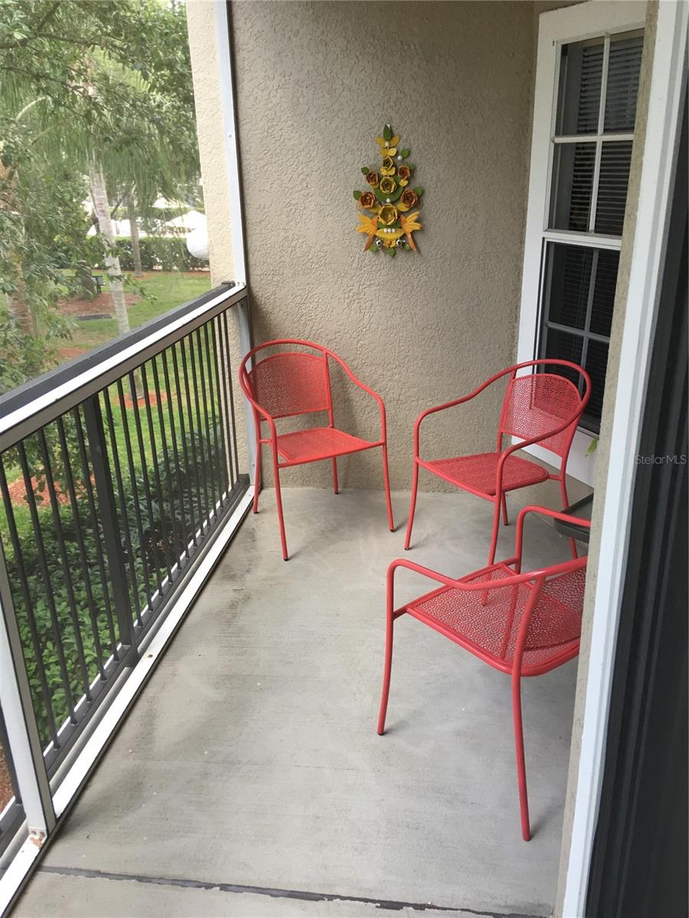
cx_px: 344
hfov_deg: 48.2
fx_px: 770
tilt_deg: -20.5
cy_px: 459
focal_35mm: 29
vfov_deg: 61.7
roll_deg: +0.9
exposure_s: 1/40
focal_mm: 4.15
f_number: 2.2
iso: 25
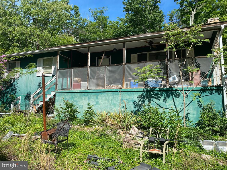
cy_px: 85
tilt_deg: +5.8
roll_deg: -0.4
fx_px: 170
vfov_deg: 53.1
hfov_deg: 67.3
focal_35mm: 26
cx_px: 114
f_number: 1.8
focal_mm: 4.25
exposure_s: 1/1727
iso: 32
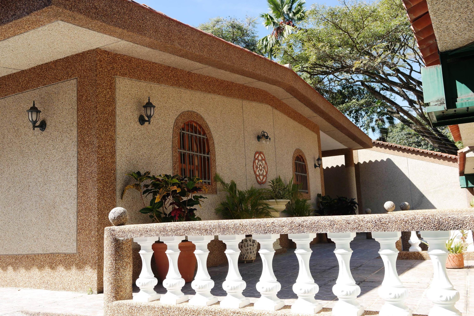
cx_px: 237
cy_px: 158
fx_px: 434
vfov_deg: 40.0
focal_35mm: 33
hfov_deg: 57.2
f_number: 5
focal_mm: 22
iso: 100
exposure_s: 1/200
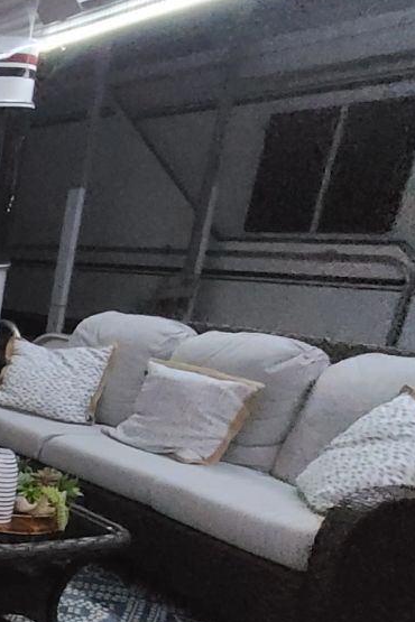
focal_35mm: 39
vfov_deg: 47.3
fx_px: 674
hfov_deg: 19.7
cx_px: -400
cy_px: 484
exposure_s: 1/24
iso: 2000
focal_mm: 2.2
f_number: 2.2
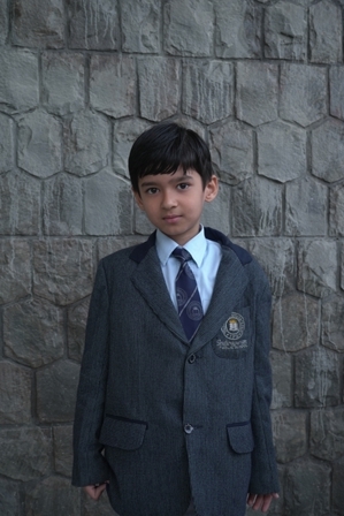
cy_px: 258
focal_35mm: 42
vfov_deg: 46.4
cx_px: 172
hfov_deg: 31.9
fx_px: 601
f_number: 8
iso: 400
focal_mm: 42
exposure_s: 1/125
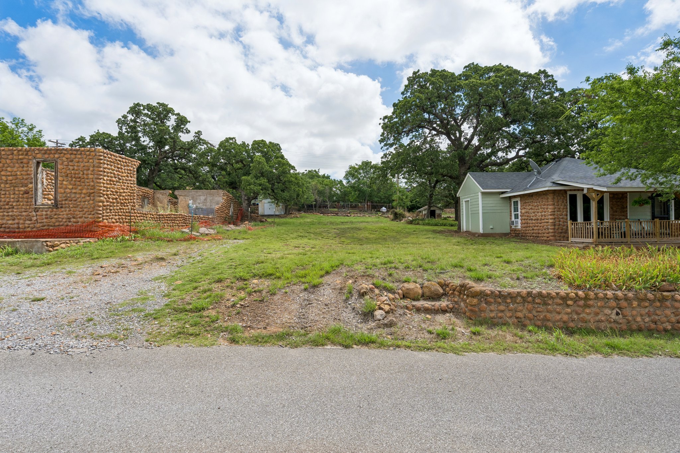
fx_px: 302
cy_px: 226
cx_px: 340
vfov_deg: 73.7
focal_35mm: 16
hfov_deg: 96.7
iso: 200
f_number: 8
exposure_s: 1/640
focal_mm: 16
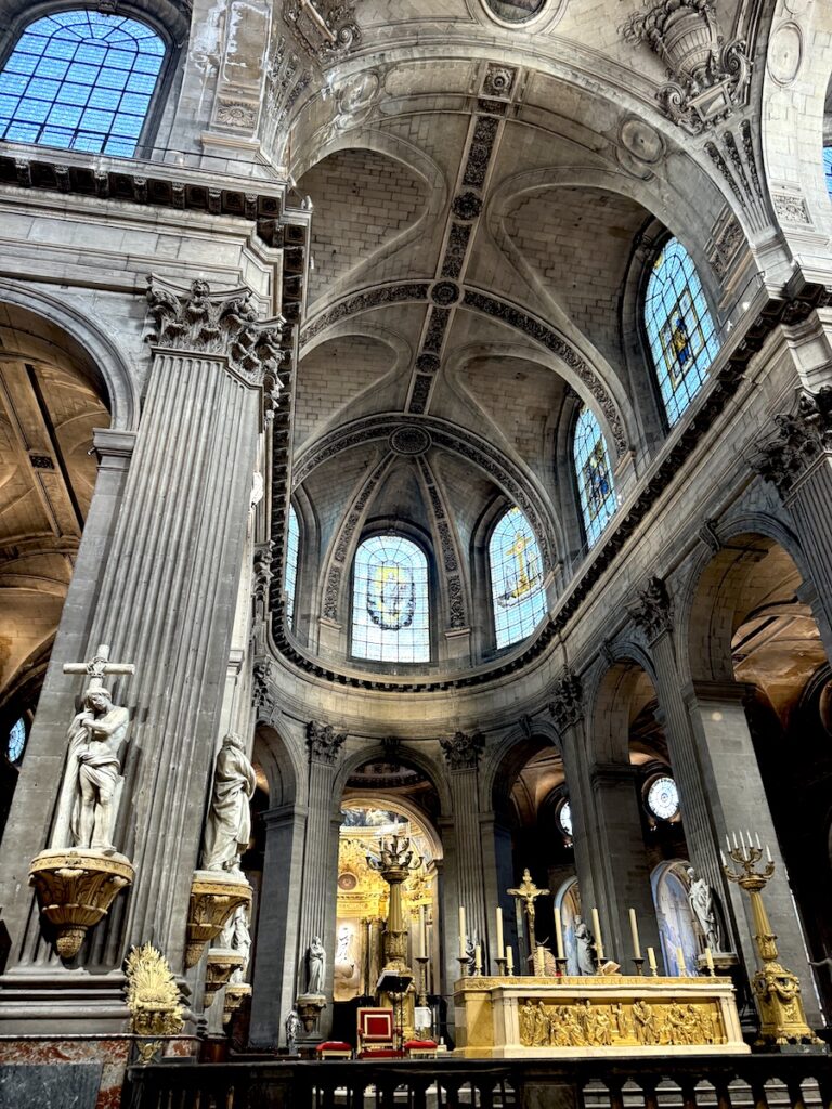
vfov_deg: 71.6
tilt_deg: +31.5
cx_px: 416
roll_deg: +0.7
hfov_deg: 56.8
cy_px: 554
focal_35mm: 24
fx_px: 769
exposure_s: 1/49
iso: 320
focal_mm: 6.76
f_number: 1.78
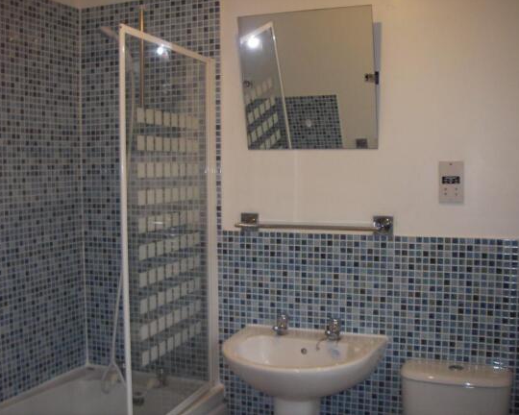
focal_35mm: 40
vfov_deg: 37.3
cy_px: 206
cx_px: 273
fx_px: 614
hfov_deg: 45.8
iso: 100
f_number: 3.3
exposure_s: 1/30
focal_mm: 6.3
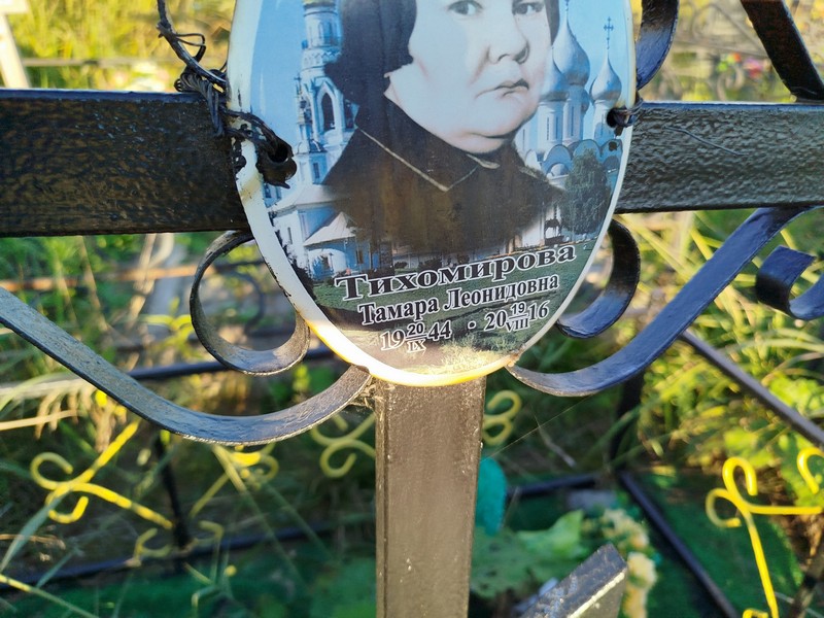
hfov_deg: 71.6
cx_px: 412
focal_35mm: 24
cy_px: 309
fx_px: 571
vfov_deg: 56.8
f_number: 1.7
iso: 50
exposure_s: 1/212
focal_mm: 5.31
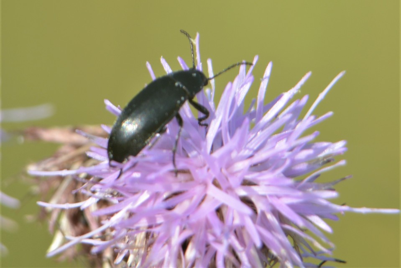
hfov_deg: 7.4
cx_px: 200
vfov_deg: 5.0
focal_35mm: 278
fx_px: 3092
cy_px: 134
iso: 125
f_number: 8
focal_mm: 185
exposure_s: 1/125
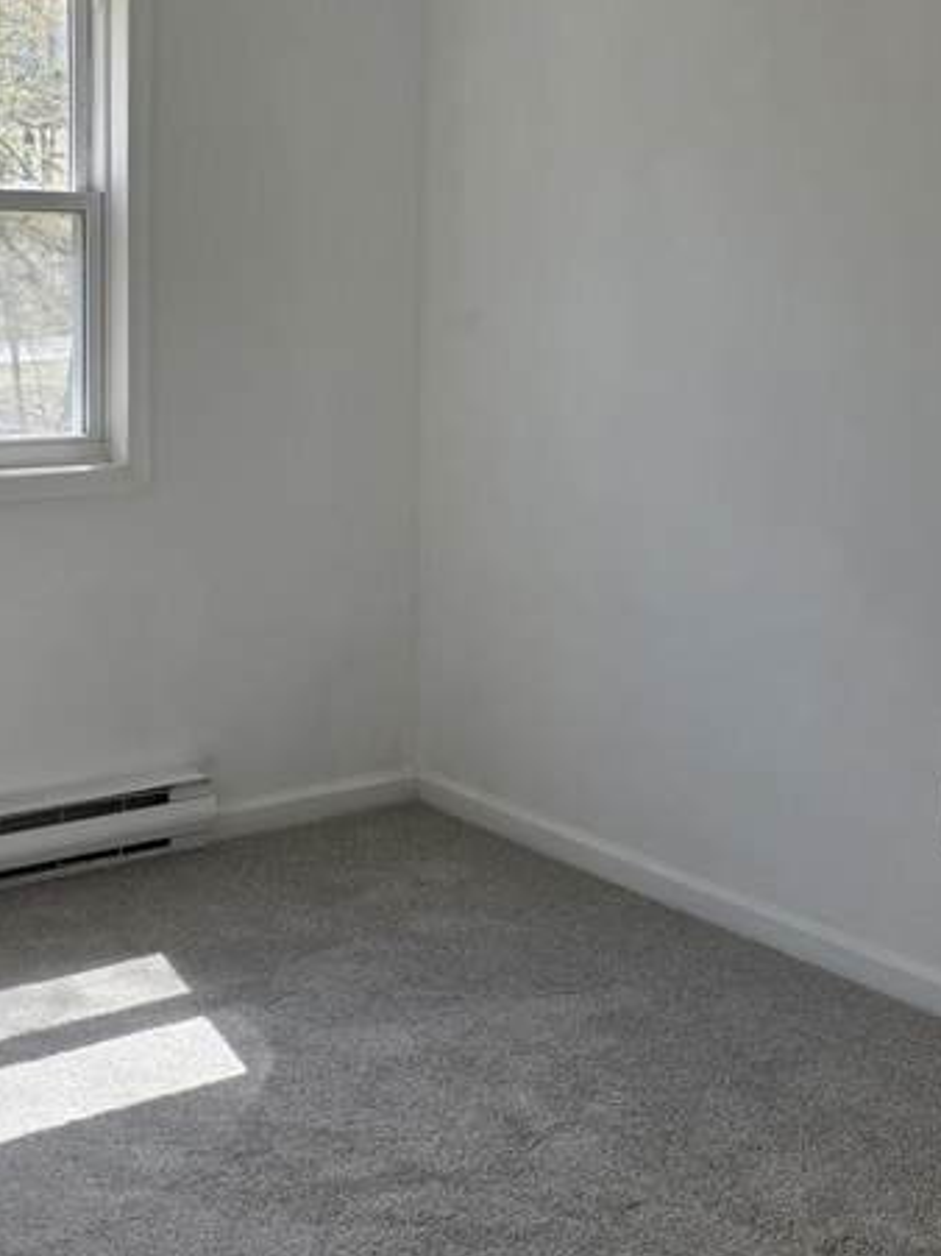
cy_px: 415
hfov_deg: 29.3
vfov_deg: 38.5
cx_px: 264
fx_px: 1777
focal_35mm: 49
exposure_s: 1/359
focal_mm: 6.3
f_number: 1.7
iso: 40
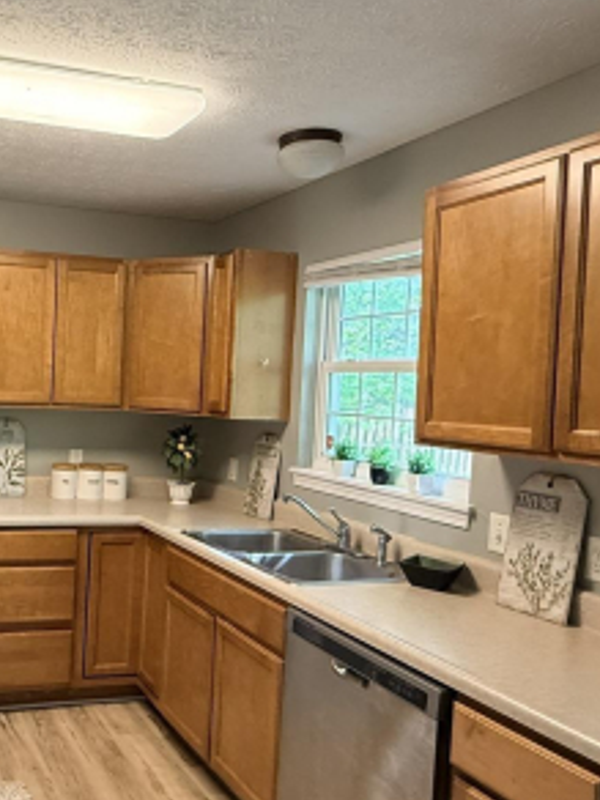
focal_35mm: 32
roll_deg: -2.0
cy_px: 414
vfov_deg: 56.8
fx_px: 740
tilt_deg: -2.4
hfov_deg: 40.6
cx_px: 53
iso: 320
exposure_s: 1/120
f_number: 2.2
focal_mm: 2.22
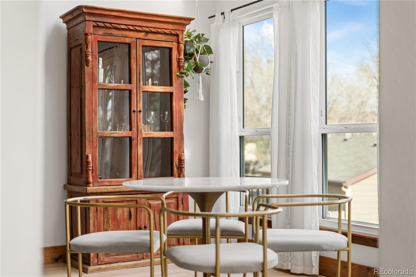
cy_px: 138
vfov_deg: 27.0
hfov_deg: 39.6
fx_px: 578
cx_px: 208
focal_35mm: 50
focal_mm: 50
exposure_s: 1/1250
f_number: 1.8
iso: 500
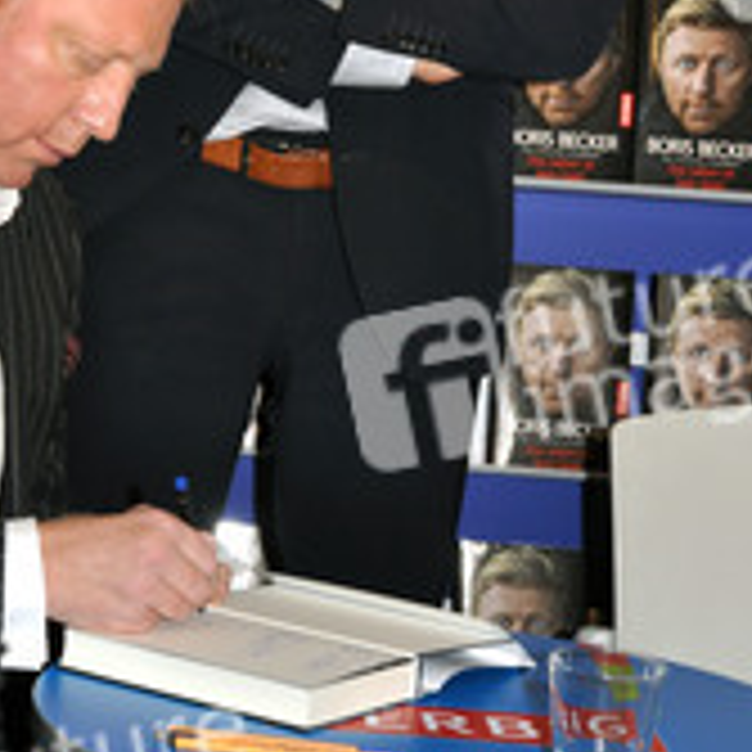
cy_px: 140
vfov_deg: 11.0
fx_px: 3908
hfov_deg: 11.0
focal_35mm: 159
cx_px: 164
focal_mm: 52
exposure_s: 1/200
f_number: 7.1
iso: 500
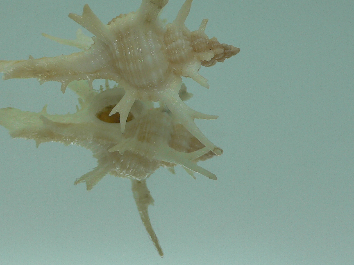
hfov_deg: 34.1
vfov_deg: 25.8
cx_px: 119
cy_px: 67
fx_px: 573
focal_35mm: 56
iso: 80
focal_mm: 4.6
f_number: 2.8
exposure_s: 1/80
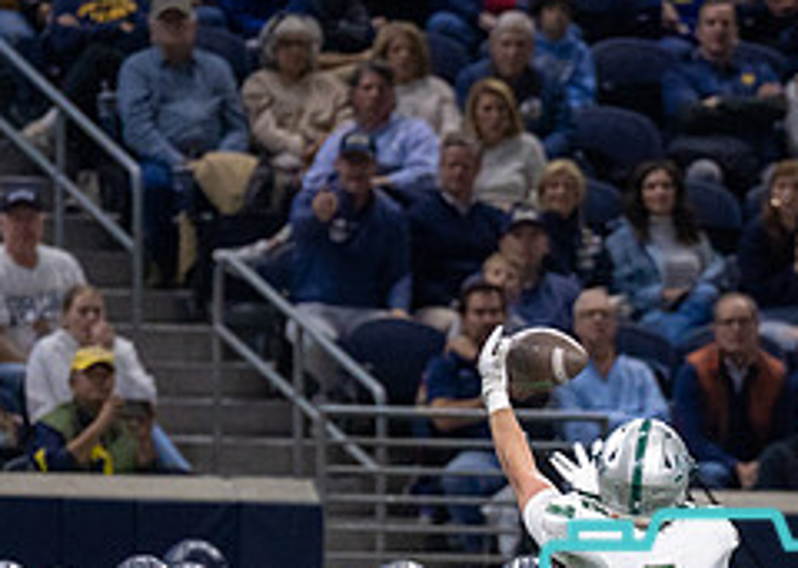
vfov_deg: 1.8
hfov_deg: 2.5
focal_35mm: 804
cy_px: 764
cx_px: 633
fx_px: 18206
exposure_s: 1/1000
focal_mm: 200
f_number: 2.8
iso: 2000
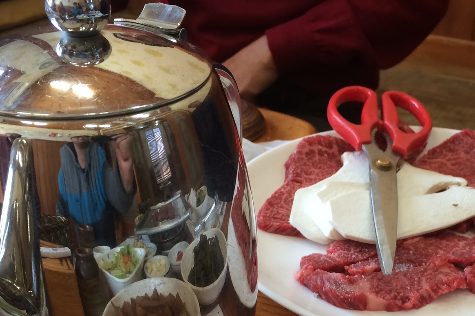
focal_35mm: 53
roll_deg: -1.4
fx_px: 699
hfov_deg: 37.2
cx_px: 313
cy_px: 253
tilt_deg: -33.3
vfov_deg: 25.1
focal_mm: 4.15
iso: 40
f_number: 2.2
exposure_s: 1/30
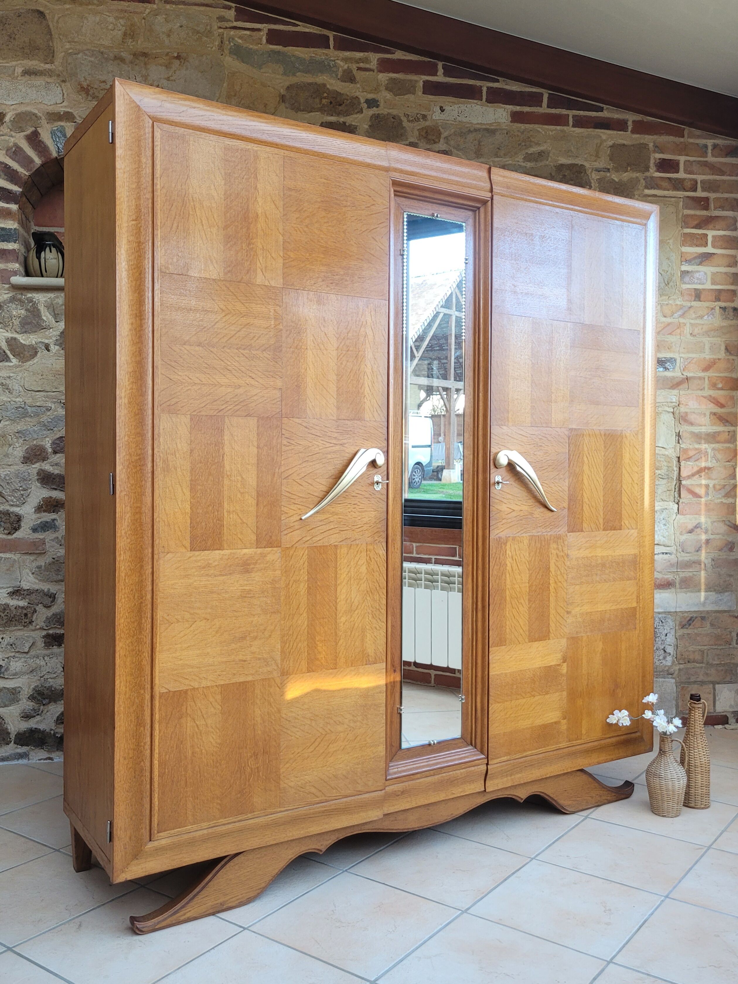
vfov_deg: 67.3
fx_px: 739
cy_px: 492
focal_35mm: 26
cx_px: 369
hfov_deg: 53.1
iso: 125
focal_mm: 5.4
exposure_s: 1/100
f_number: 1.8
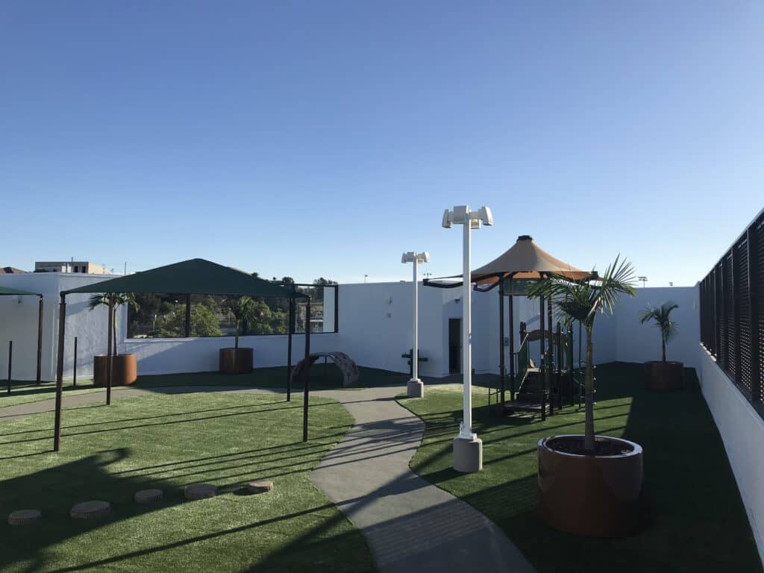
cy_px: 286
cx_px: 382
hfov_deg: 63.4
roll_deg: -1.1
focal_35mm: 28
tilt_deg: +2.4
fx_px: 618
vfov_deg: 49.7
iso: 20
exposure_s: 1/2907
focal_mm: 3.99
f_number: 1.8
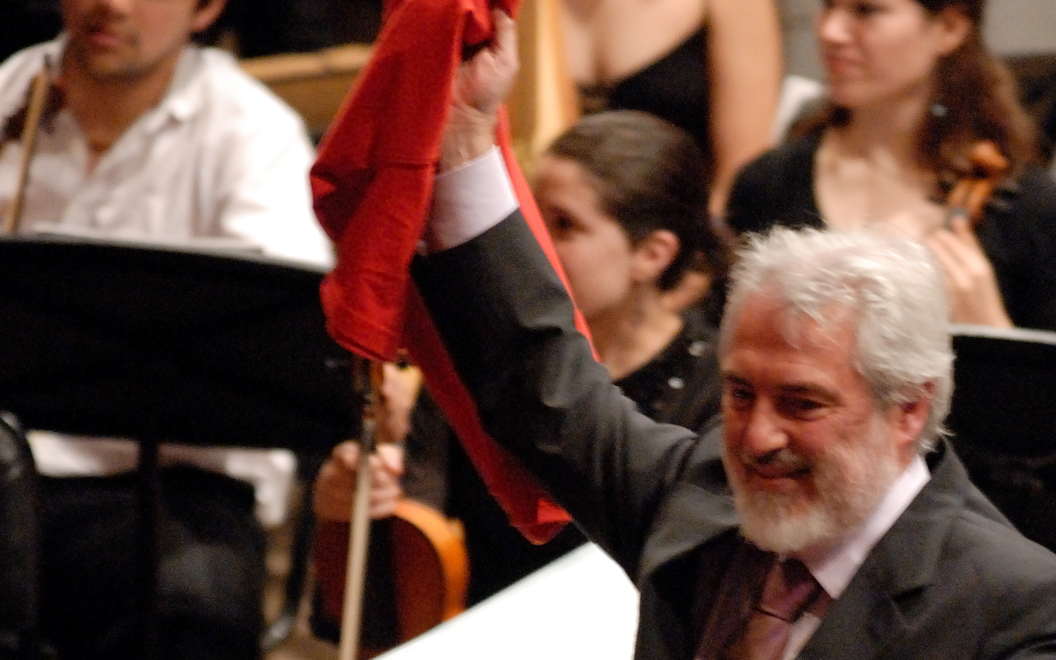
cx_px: 780
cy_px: 494
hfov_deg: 3.6
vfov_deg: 2.2
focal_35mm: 587
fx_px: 16894
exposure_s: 1/60
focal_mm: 200
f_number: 2.8
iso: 800
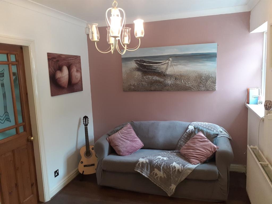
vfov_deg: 51.4
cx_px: 136
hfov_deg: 65.3
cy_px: 102
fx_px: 212
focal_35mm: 27
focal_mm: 3.6
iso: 125
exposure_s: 1/50
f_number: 1.9
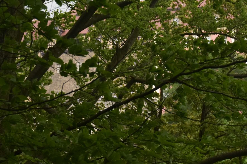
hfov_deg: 12.6
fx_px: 1111
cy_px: 7
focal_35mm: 162
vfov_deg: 8.4
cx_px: 194
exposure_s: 1/100
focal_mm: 48
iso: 400
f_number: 5
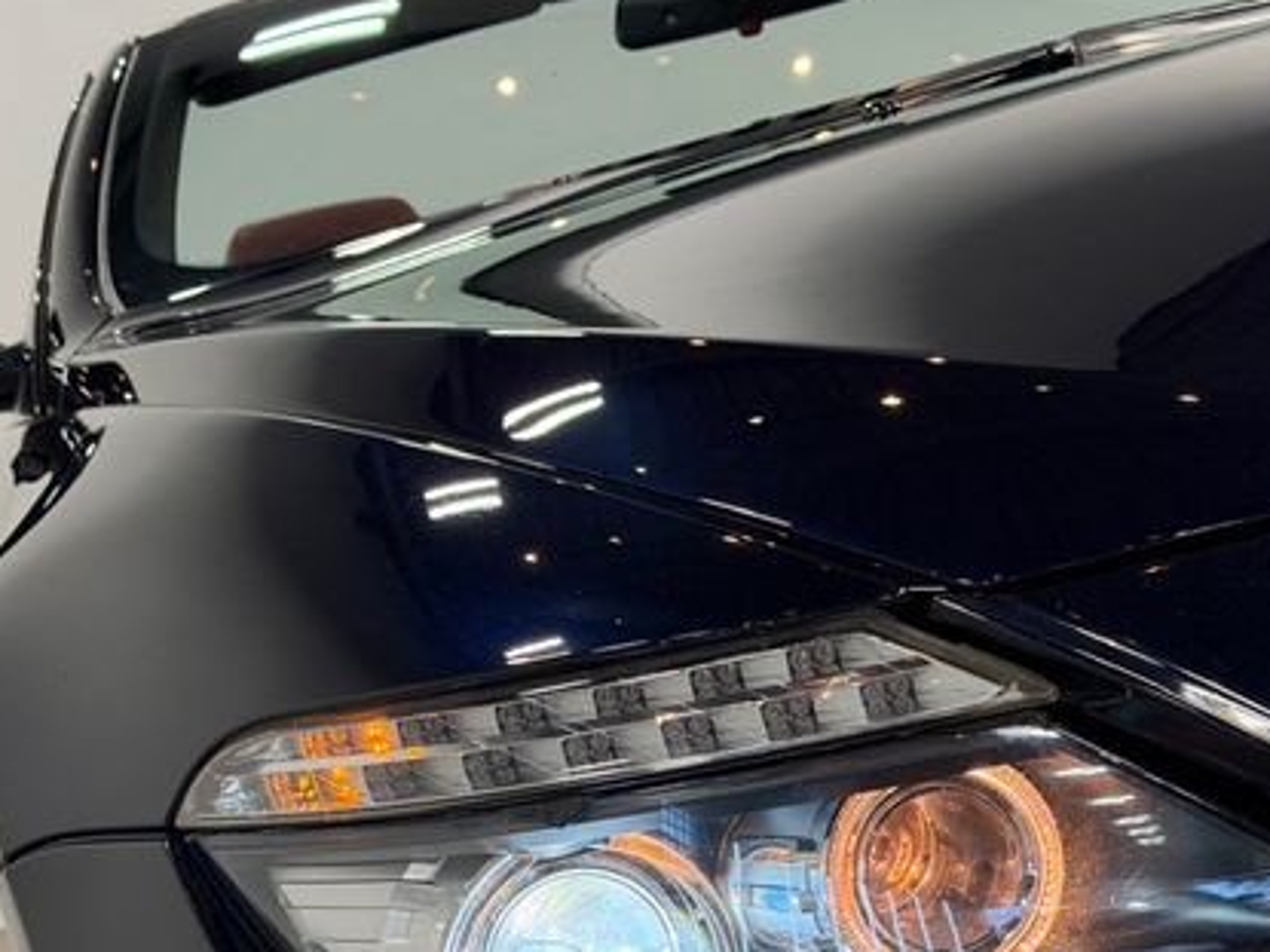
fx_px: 2714
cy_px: 713
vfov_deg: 19.7
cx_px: 581
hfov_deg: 26.3
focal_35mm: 74
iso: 80
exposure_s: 1/302
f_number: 1.78
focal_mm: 6.76
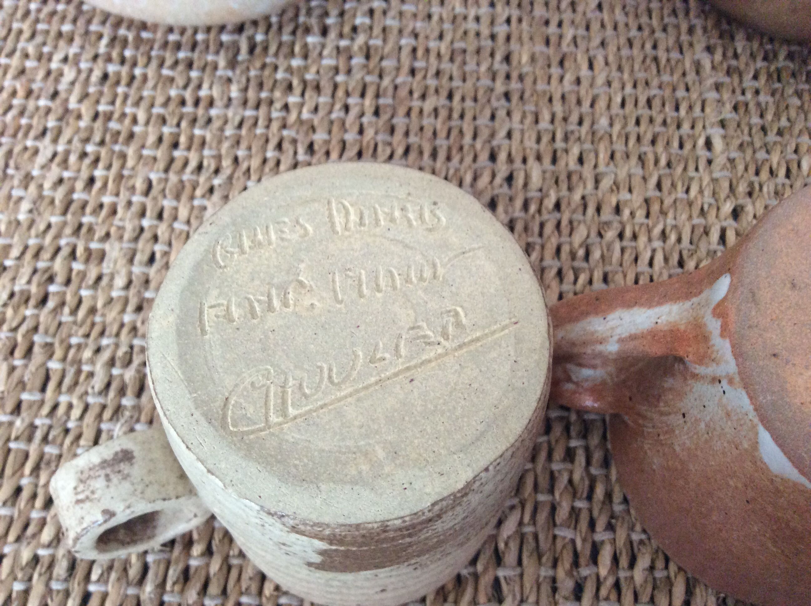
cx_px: 406
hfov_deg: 56.9
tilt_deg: -65.7
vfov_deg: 44.1
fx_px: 749
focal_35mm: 32
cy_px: 303
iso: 200
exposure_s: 1/25
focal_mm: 3.3
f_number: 2.4
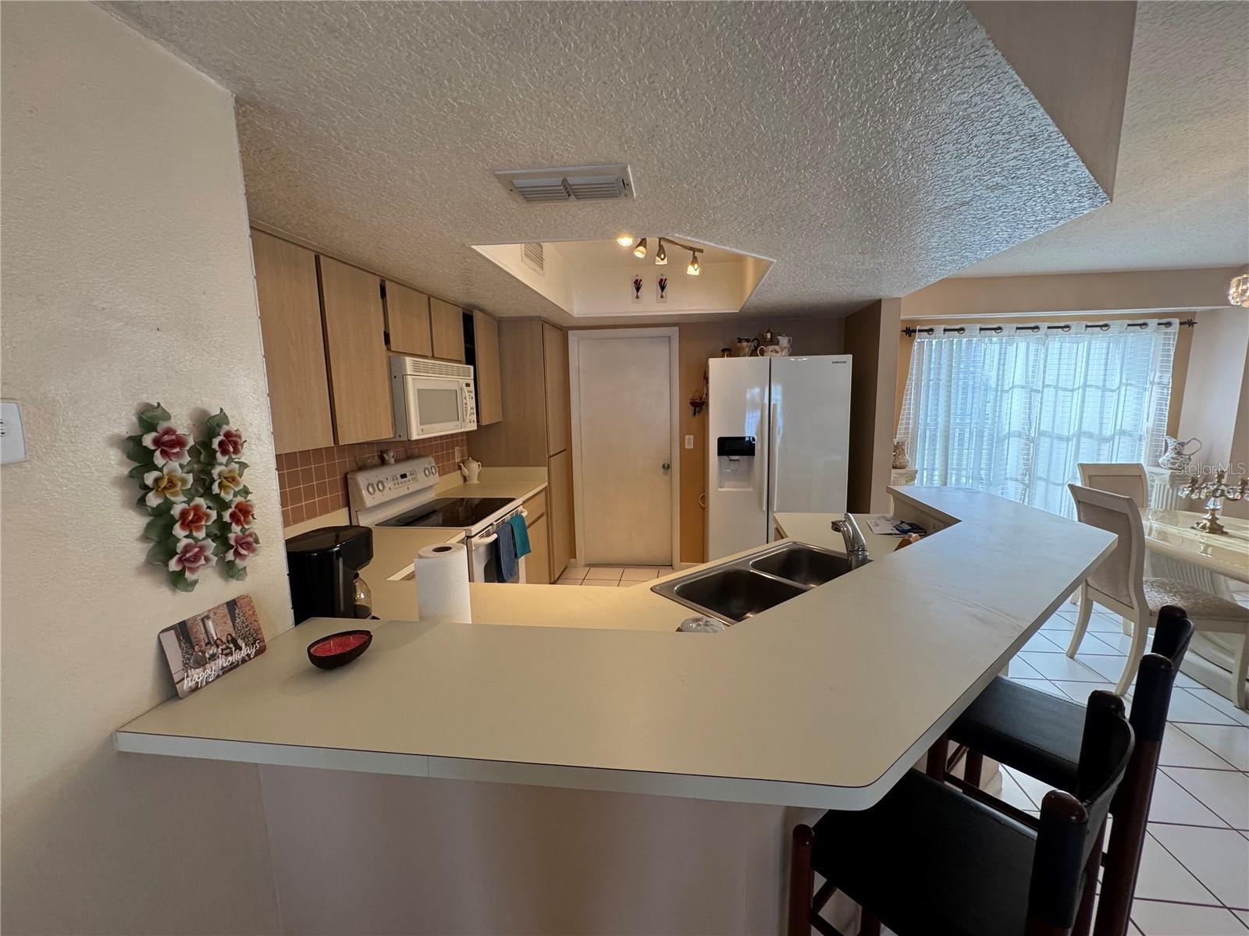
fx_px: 505
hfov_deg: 102.1
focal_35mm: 14
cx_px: 624
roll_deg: +1.2
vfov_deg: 85.7
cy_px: 468
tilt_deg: -8.2
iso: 200
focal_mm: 2.22
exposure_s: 1/60
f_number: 2.2
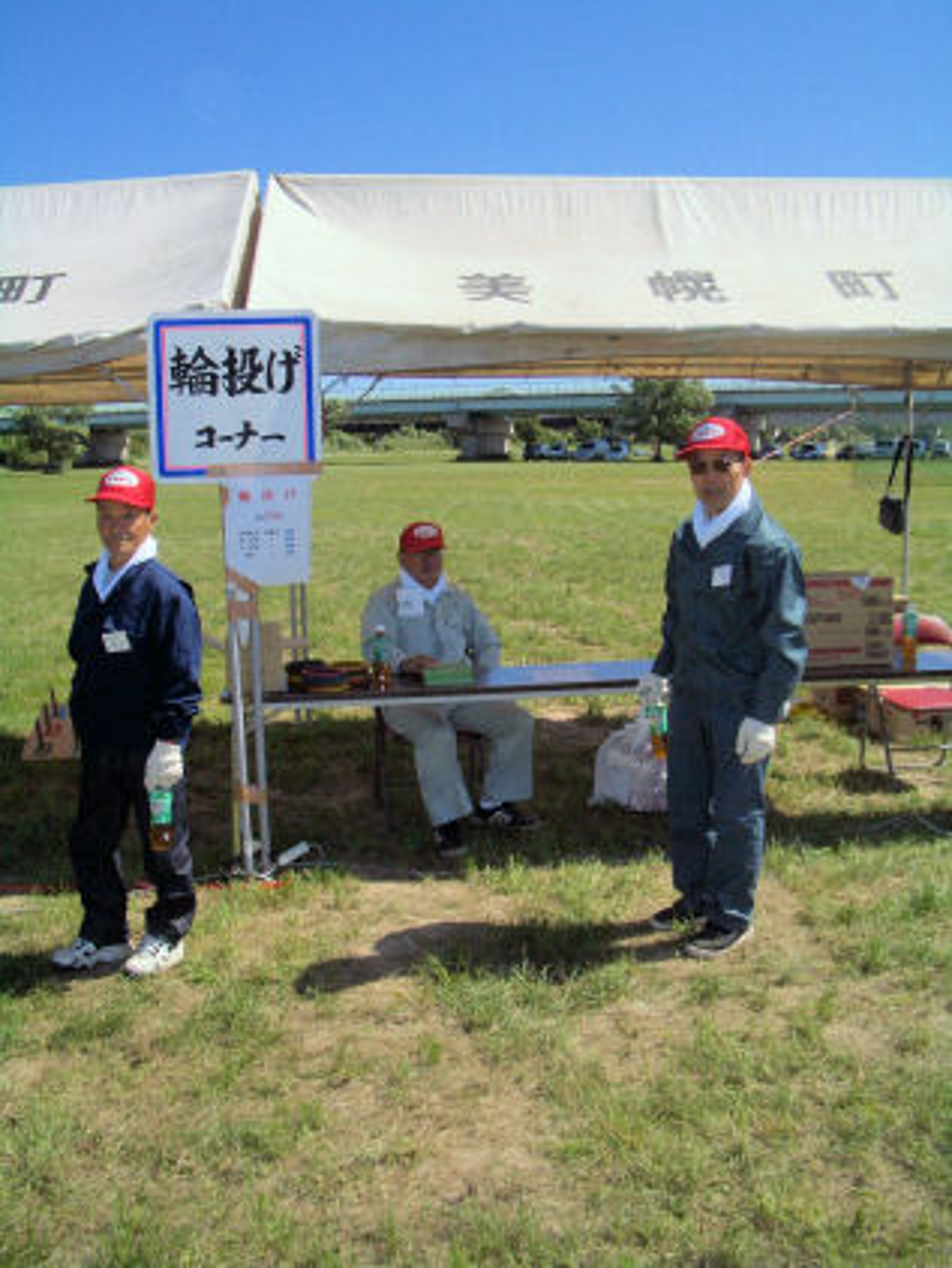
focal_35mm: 35
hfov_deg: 40.7
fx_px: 1282
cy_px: 634
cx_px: 476
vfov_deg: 52.6
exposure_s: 1/1600
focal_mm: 5.8
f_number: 4.3
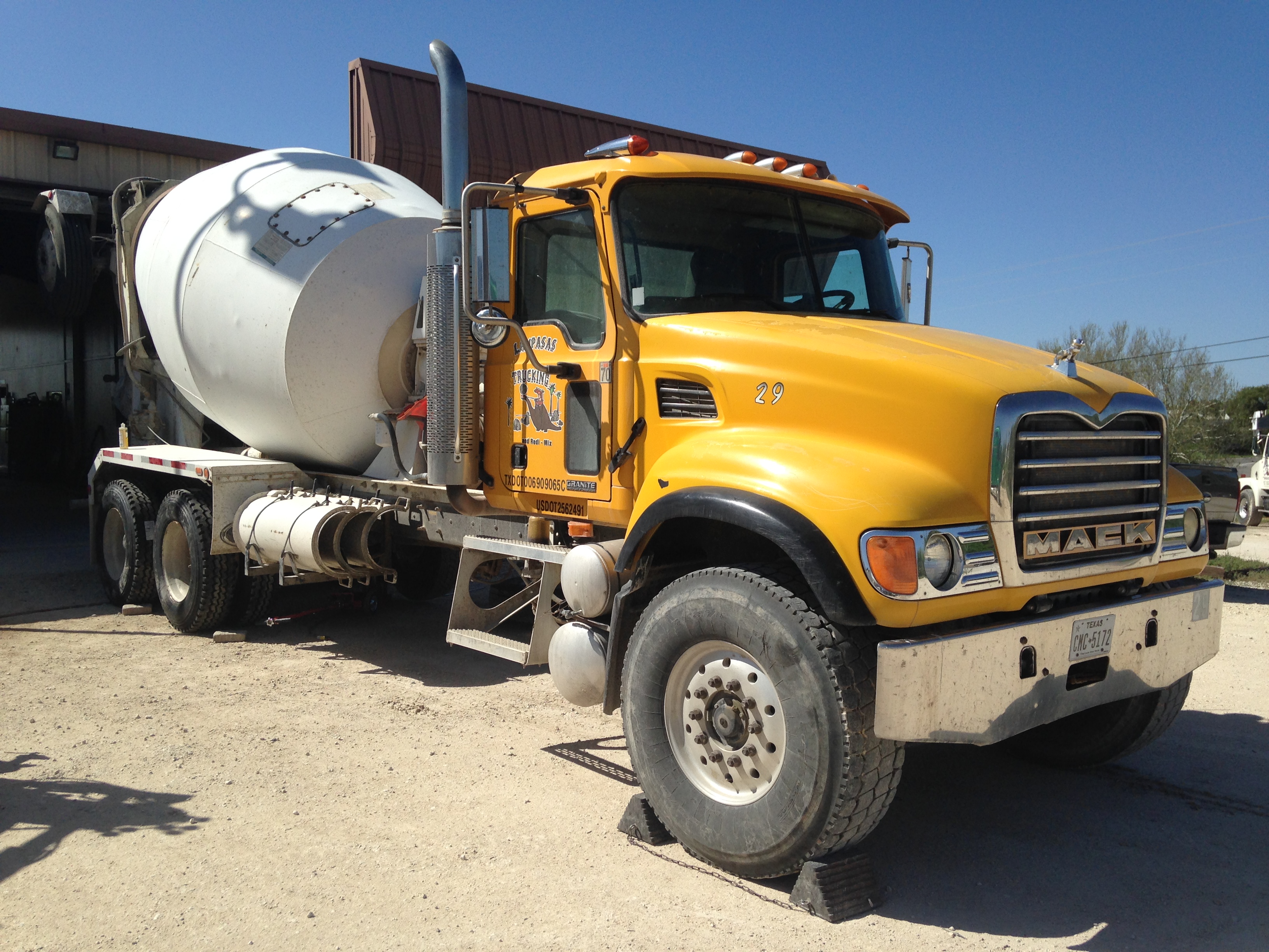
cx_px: 634
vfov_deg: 42.9
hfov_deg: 55.4
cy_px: 476
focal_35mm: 33
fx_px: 1210
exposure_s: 1/2262
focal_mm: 4.12
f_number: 2.4
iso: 50
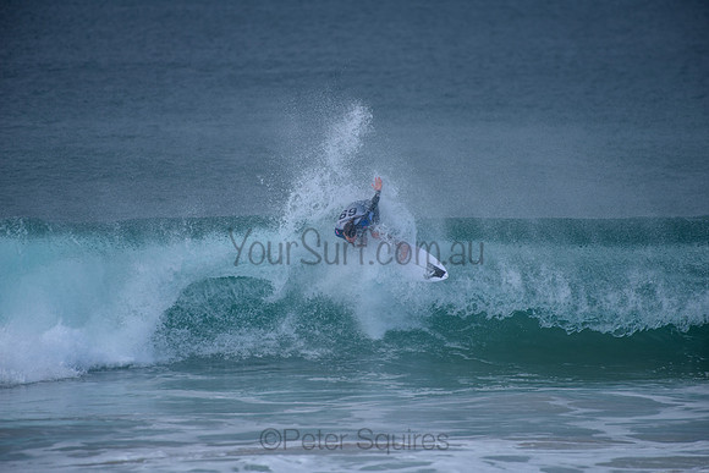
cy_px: 236
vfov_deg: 2.7
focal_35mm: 507
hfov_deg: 4.1
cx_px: 354
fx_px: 9991
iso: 140
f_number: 5.6
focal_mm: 500
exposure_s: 1/800
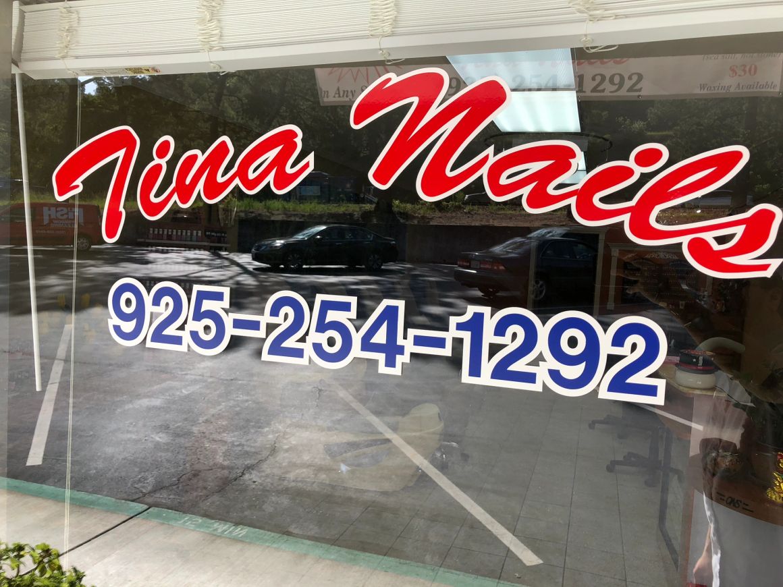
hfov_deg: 63.4
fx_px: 633
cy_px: 294
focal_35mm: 28
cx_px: 392
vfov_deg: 49.7
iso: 20
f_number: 1.8
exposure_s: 1/261
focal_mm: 3.99
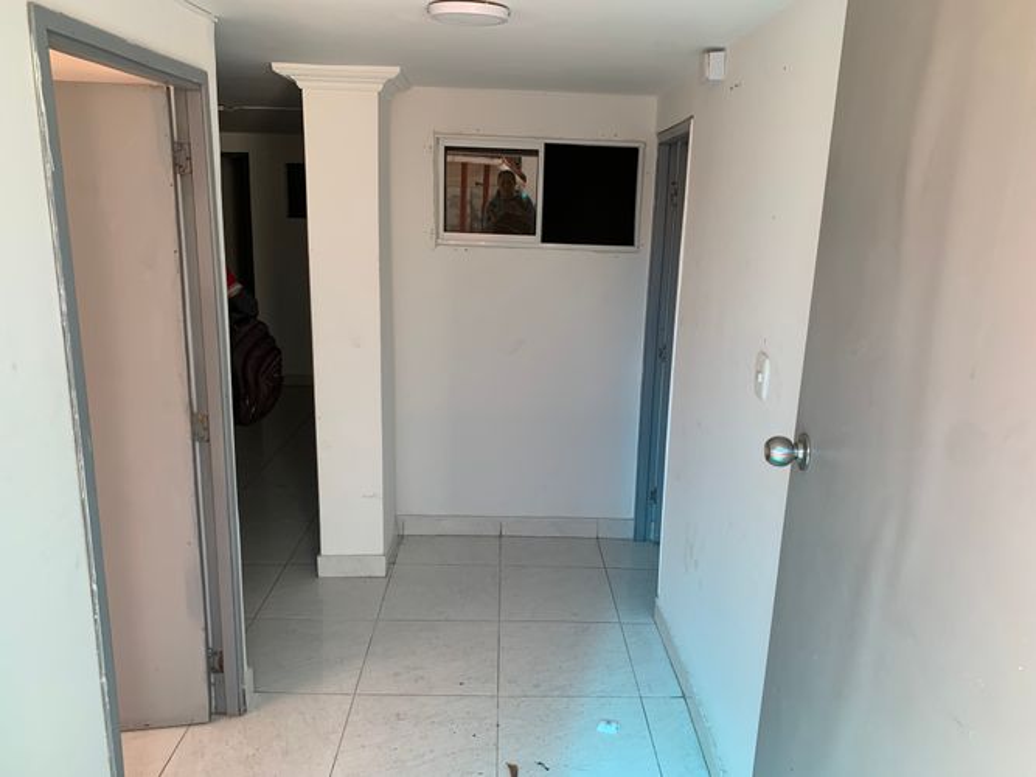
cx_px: 518
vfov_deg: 53.0
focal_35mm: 26
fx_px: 778
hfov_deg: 67.3
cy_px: 388
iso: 50
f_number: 1.8
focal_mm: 4.25
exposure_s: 1/122
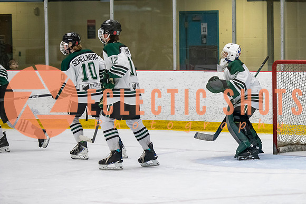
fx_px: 1597
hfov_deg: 10.9
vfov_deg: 7.3
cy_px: 108
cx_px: 254
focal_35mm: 188
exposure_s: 1/640
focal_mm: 112
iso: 2000
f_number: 3.2
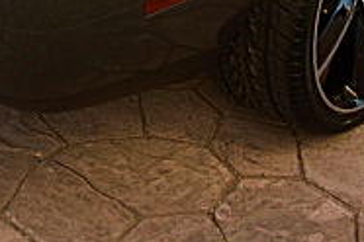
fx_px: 1304
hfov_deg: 15.9
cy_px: -142
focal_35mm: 129
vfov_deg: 10.2
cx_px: 170
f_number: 2.8
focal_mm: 6.3
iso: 50
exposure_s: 1/60
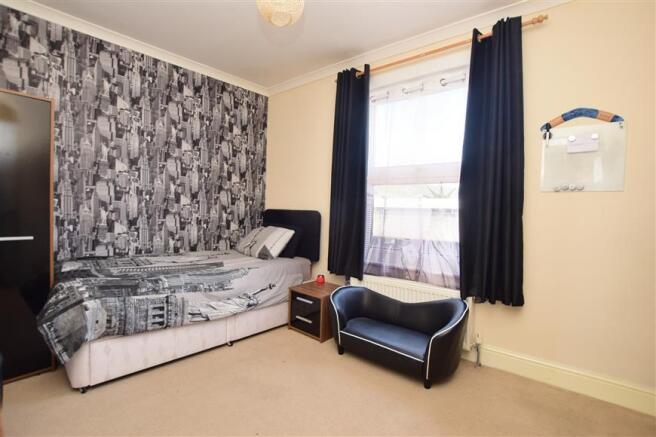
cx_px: 328
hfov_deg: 100.4
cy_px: 218
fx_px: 273
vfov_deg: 77.3
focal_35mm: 15
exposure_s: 1/100
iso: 200
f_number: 5
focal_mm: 10
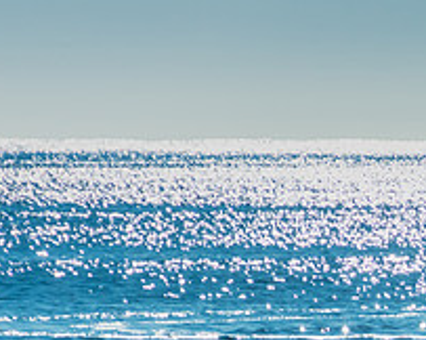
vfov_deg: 1.9
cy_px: 319
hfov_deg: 2.4
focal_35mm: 815
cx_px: 546
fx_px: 10266
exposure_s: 1/8000
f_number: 6.3
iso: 400
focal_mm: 200
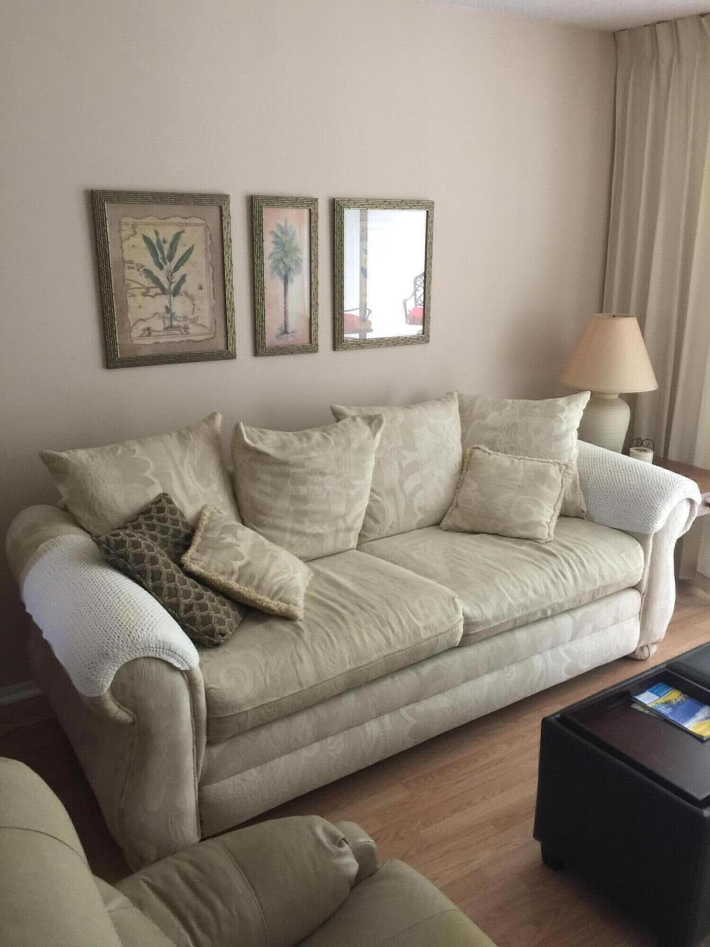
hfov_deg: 48.2
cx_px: 355
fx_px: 793
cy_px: 474
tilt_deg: -16.2
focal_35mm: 29
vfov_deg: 61.7
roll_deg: -1.4
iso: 100
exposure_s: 1/10
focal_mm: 4.15
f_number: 2.2
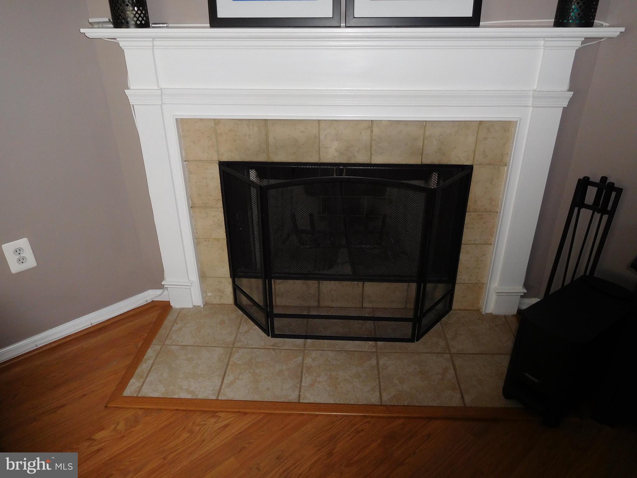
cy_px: 239
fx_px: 460
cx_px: 318
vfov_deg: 54.9
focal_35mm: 25
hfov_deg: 69.4
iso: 200
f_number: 3.4
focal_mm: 4.5
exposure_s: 1/30
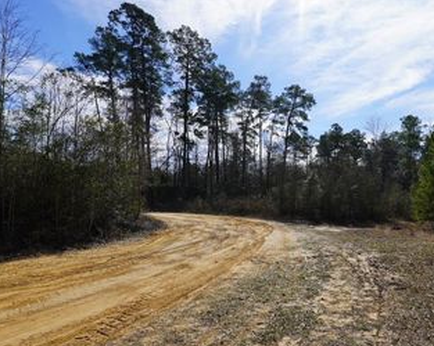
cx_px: 254
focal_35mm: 25
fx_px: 318
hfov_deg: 68.2
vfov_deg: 56.8
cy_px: 207
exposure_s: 1/800
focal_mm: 11
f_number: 5
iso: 100
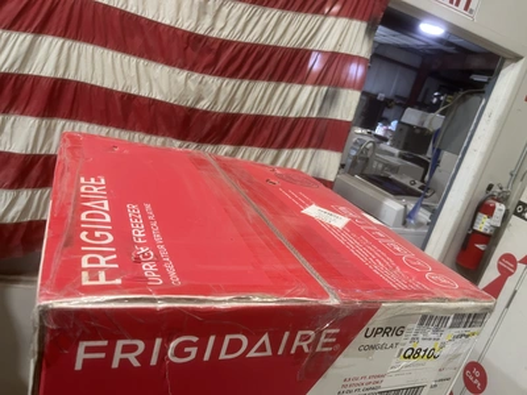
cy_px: 198
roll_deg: -15.7
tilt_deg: -18.1
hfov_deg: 67.3
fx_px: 396
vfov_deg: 53.1
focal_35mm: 26
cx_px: 264
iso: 100
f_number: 1.6
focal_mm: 5.1
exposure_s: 1/60
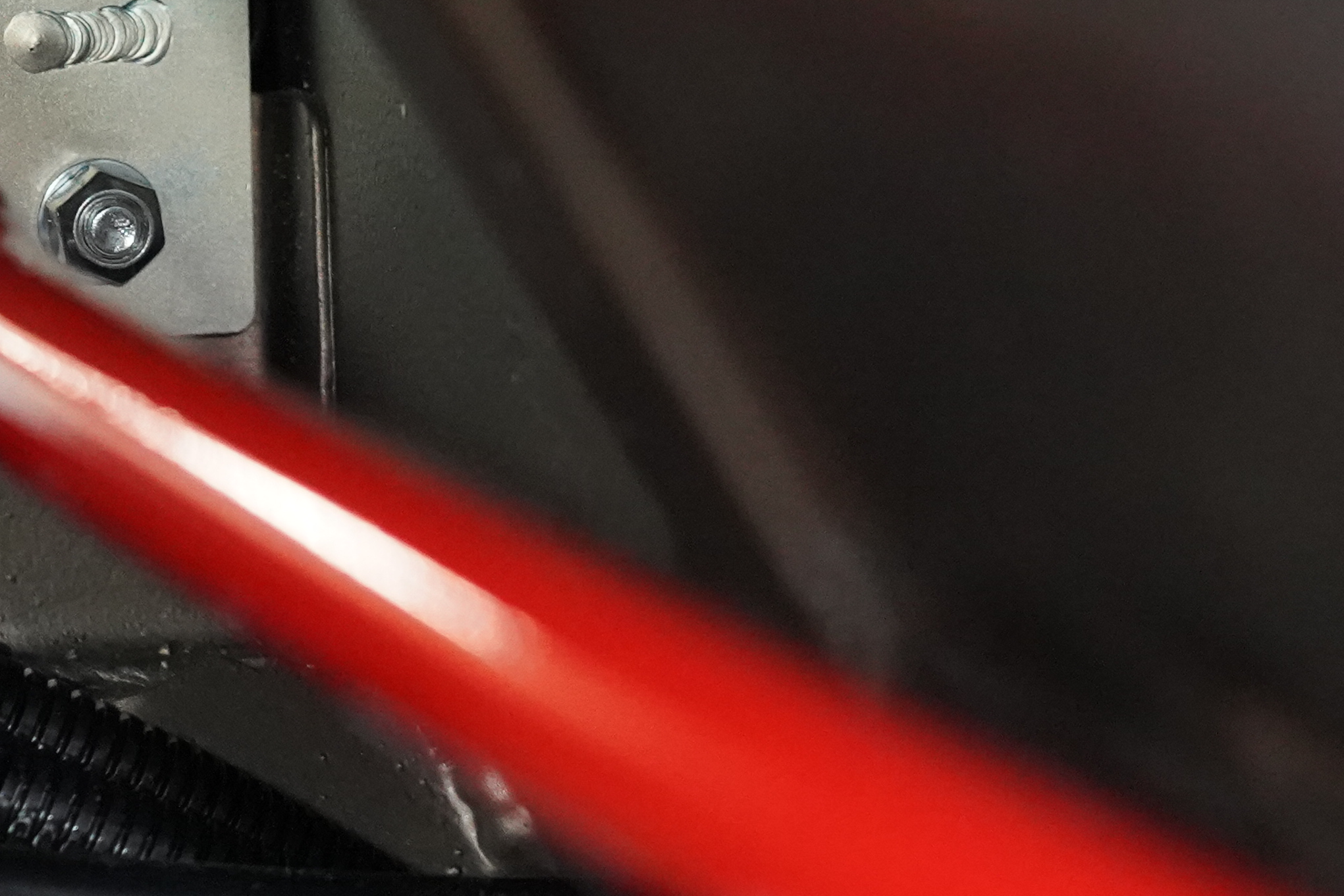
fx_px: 8997
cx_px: -47
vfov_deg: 5.7
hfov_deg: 8.5
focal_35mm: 241
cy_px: 120
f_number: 4
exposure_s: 1/160
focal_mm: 82
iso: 10000
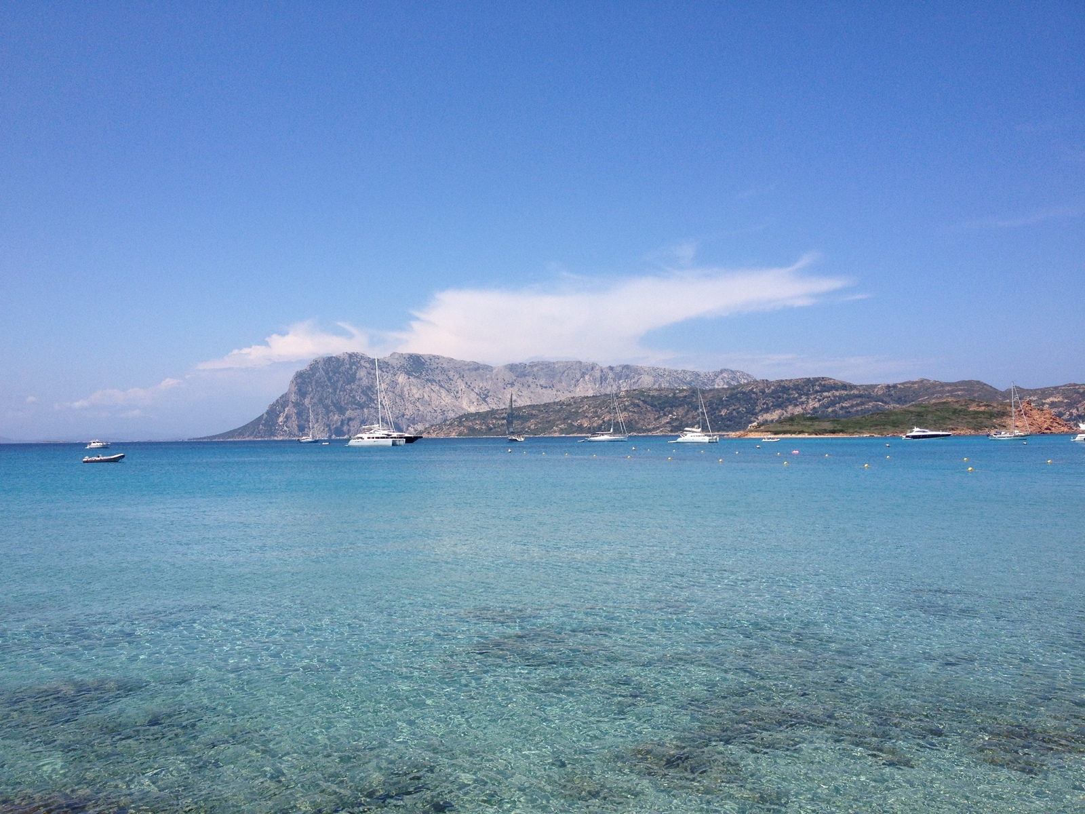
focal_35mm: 35
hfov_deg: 52.6
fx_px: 1097
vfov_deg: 40.7
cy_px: 407
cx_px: 542
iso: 50
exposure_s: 1/2304
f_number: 2.4
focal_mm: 4.28
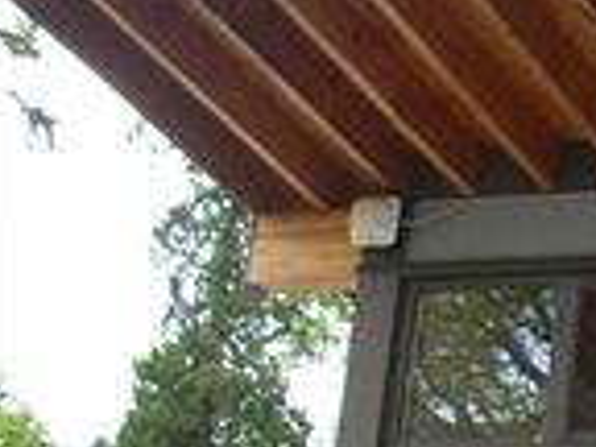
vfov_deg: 11.6
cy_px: 435
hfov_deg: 14.2
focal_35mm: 127
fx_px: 2187
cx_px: 977
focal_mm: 6.3
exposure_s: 1/161
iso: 50
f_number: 2.9
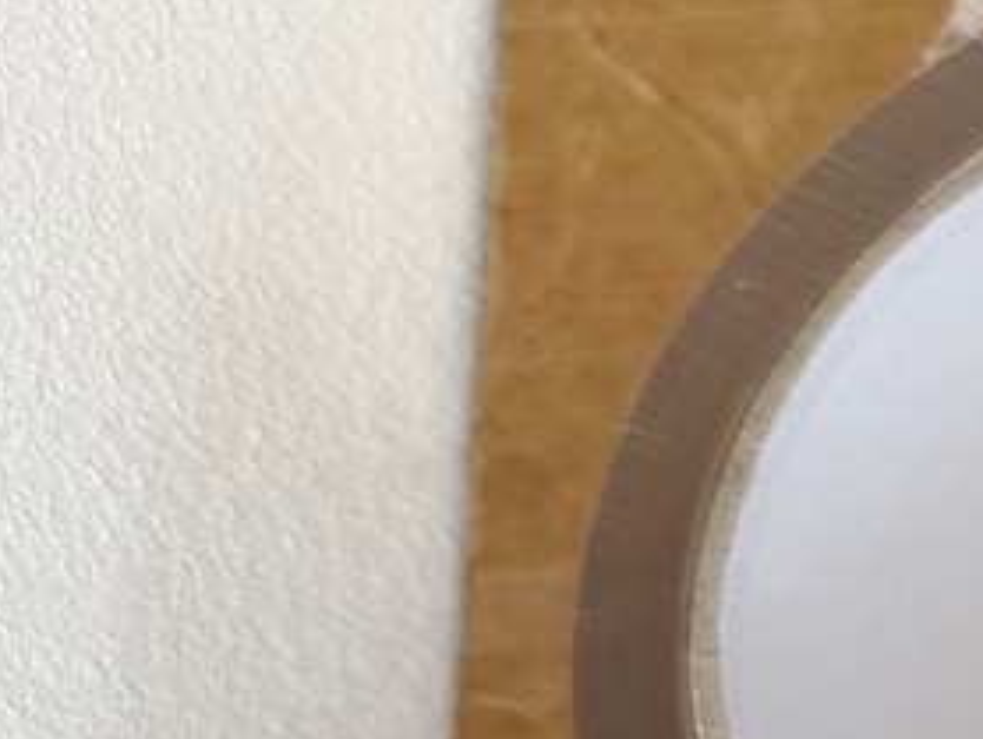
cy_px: 1142
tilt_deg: -72.6
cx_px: 2638
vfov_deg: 10.4
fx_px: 3922
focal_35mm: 138
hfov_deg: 11.0
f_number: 1.78
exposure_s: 1/121
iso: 80
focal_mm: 6.76
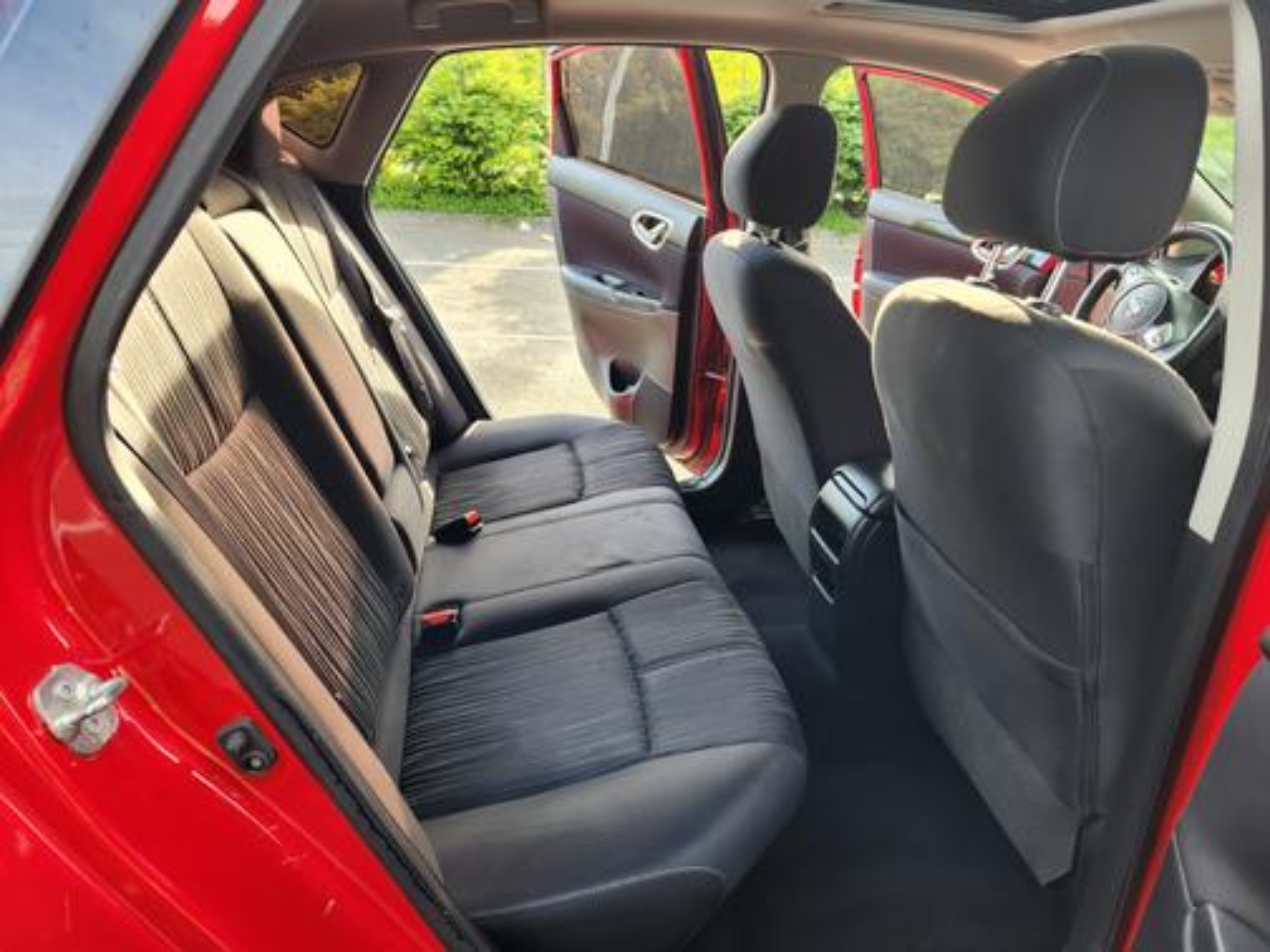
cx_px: 635
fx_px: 844
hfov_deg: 73.9
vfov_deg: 58.9
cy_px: 476
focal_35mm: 23
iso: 100
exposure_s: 1/180
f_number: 1.8
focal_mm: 5.4
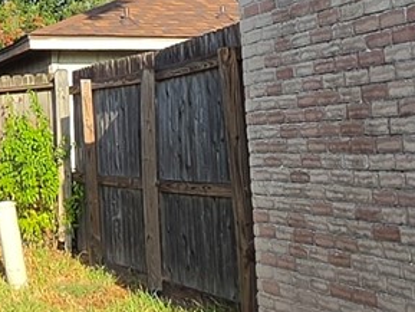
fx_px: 1103
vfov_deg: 15.6
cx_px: -228
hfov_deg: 18.6
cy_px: -32
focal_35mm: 92
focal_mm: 2.2
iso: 32
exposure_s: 1/885
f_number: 1.9
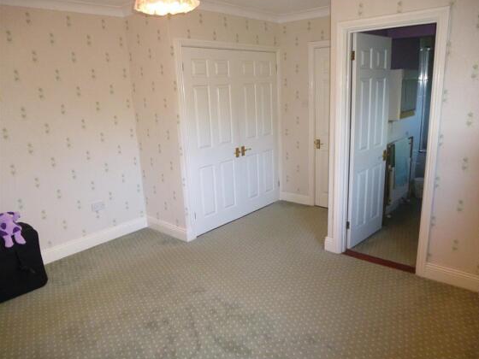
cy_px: 179
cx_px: 248
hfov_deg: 69.4
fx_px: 346
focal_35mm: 25
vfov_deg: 54.9
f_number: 3.3
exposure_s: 1/60
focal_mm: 4.3
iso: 800
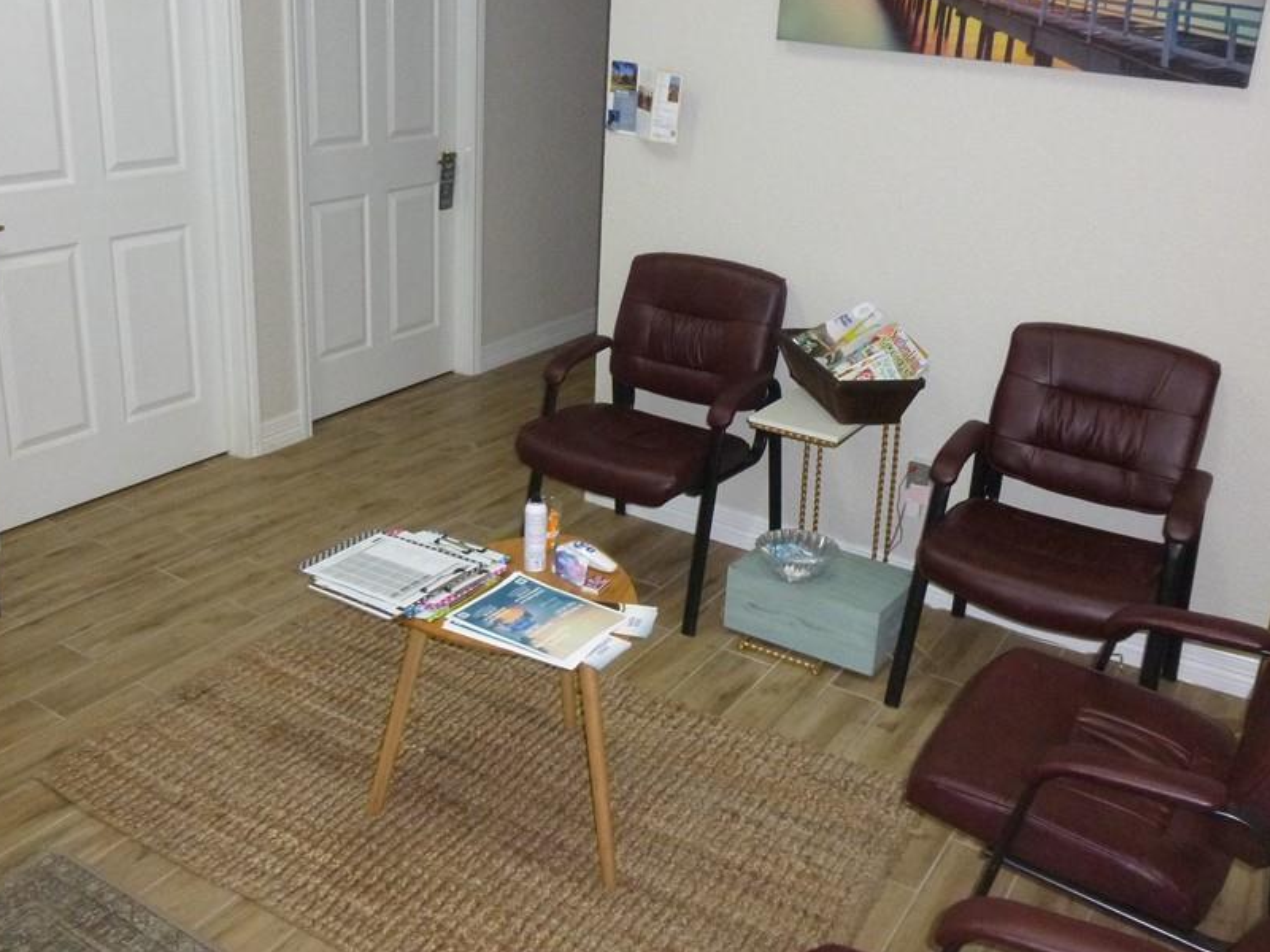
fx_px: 1174
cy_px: 397
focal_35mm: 32
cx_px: 640
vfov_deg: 44.0
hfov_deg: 56.8
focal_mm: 4.5
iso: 400
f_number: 3.1
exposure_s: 1/60
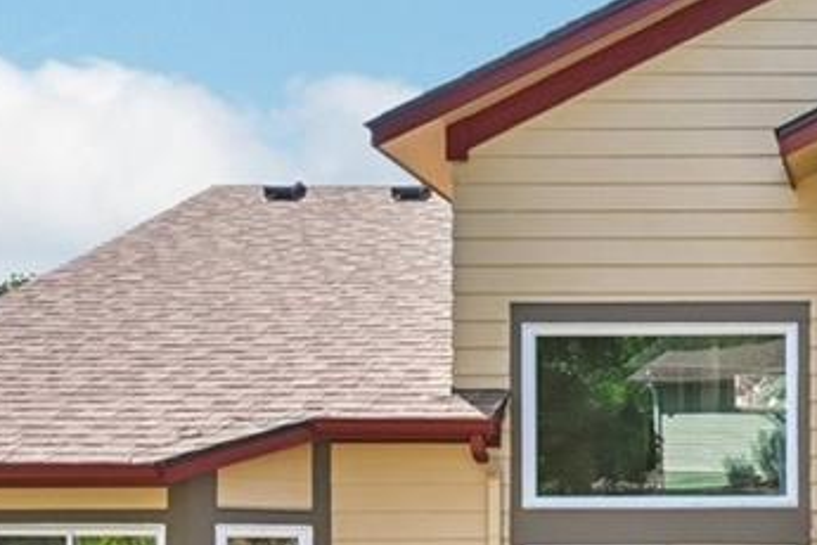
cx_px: 931
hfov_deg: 27.8
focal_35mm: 65
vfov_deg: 20.3
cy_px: 538
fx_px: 1475
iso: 64
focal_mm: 14
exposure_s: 1/30
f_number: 10
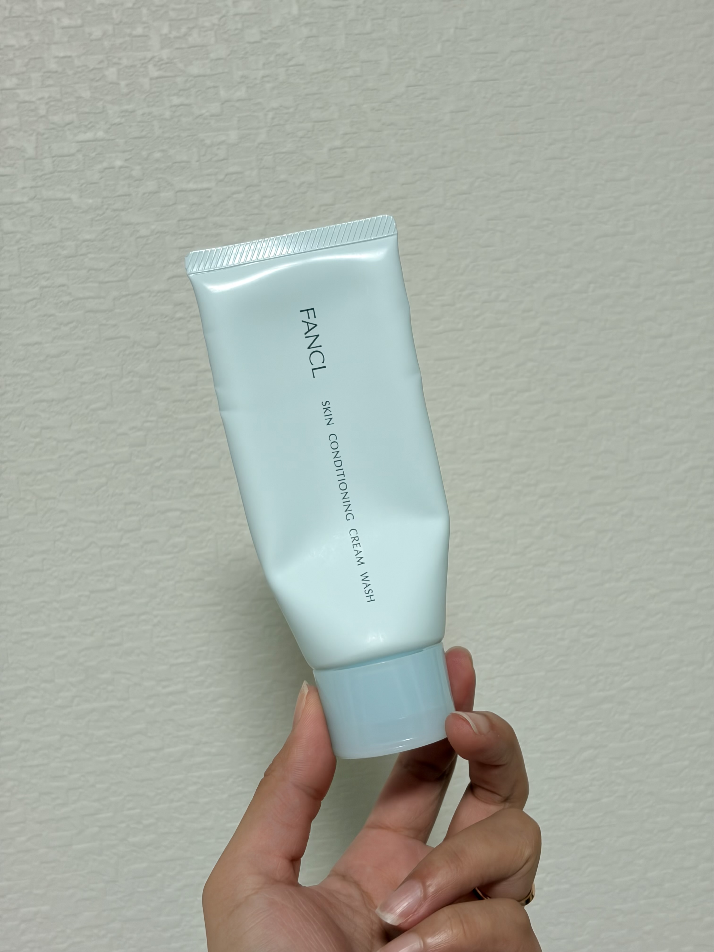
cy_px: 476
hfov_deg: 28.0
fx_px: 1430
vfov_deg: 36.8
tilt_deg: -1.9
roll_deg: +6.0
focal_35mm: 52
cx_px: 357
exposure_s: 1/50
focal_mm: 5.96
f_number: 1.6
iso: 50
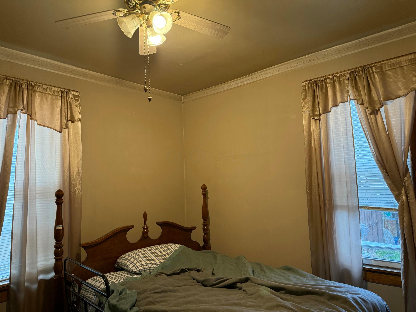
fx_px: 288
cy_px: 156
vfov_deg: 56.8
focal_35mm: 24
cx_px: 208
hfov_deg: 71.6
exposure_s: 1/120
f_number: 1.78
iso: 400
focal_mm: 6.76
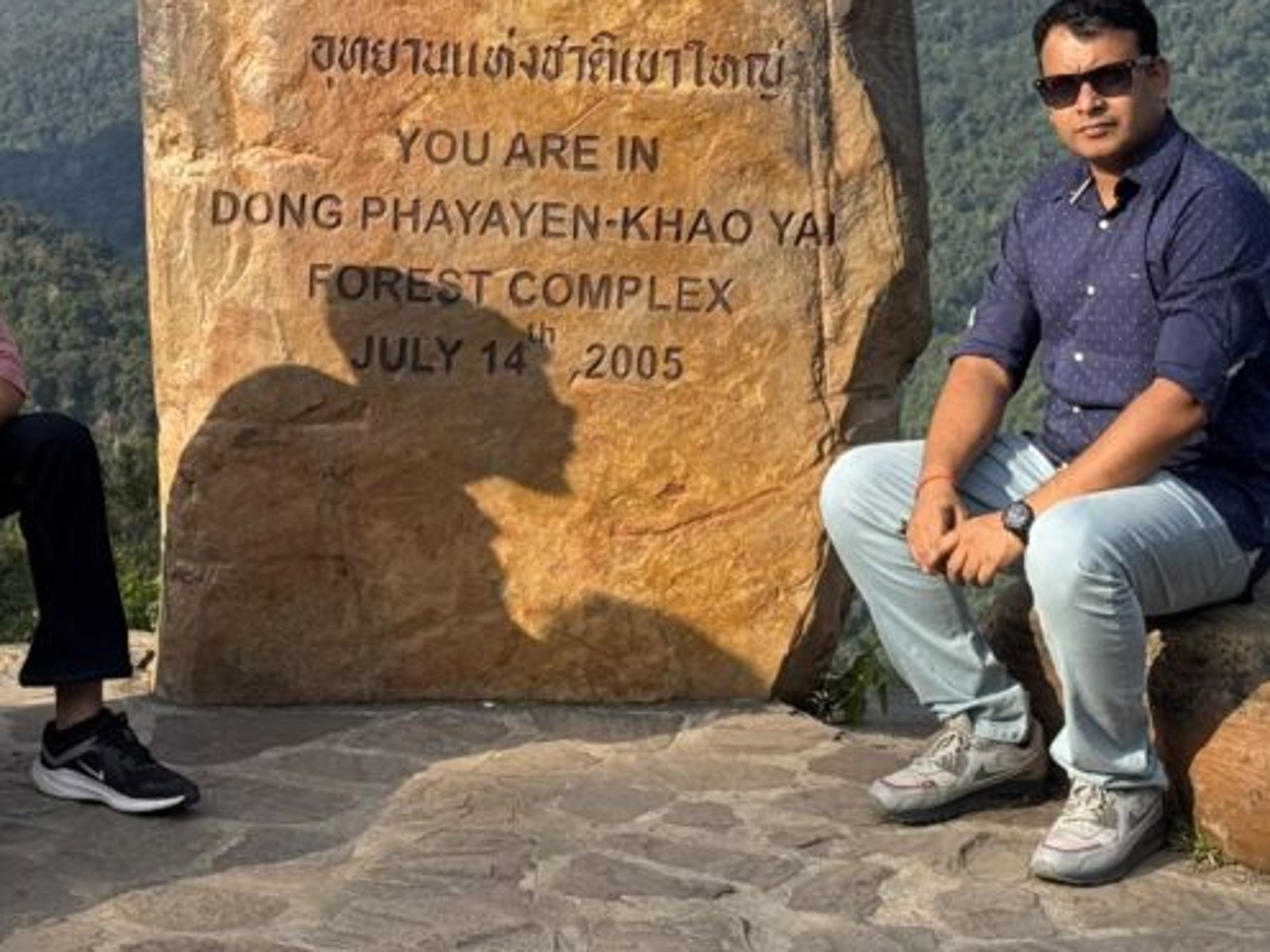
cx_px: 443
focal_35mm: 99
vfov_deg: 14.9
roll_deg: -0.9
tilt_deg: -5.9
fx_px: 3632
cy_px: 197
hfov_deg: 19.8
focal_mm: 6.76
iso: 64
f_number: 1.78
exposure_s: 1/2833
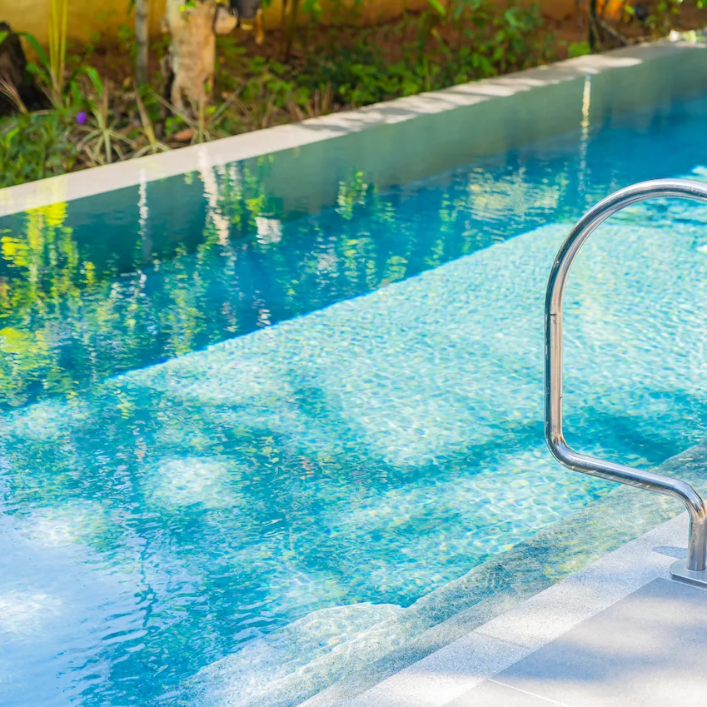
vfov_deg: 19.1
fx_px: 2103
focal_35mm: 91
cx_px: 452
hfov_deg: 19.0
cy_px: 354
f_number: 4
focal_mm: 71
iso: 100
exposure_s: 1/250
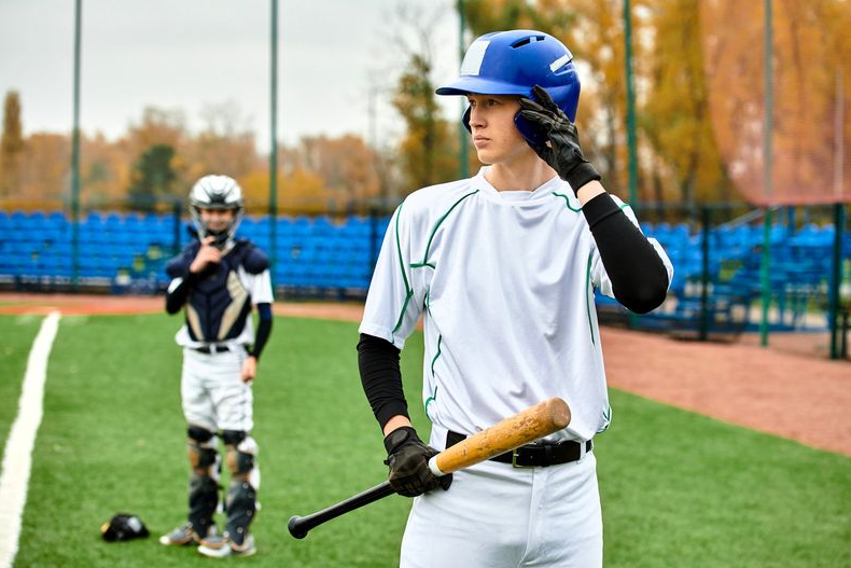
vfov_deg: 16.9
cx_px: 426
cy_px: 286
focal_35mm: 81
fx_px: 1915
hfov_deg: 25.1
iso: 640
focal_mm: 80
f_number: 4
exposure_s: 1/800
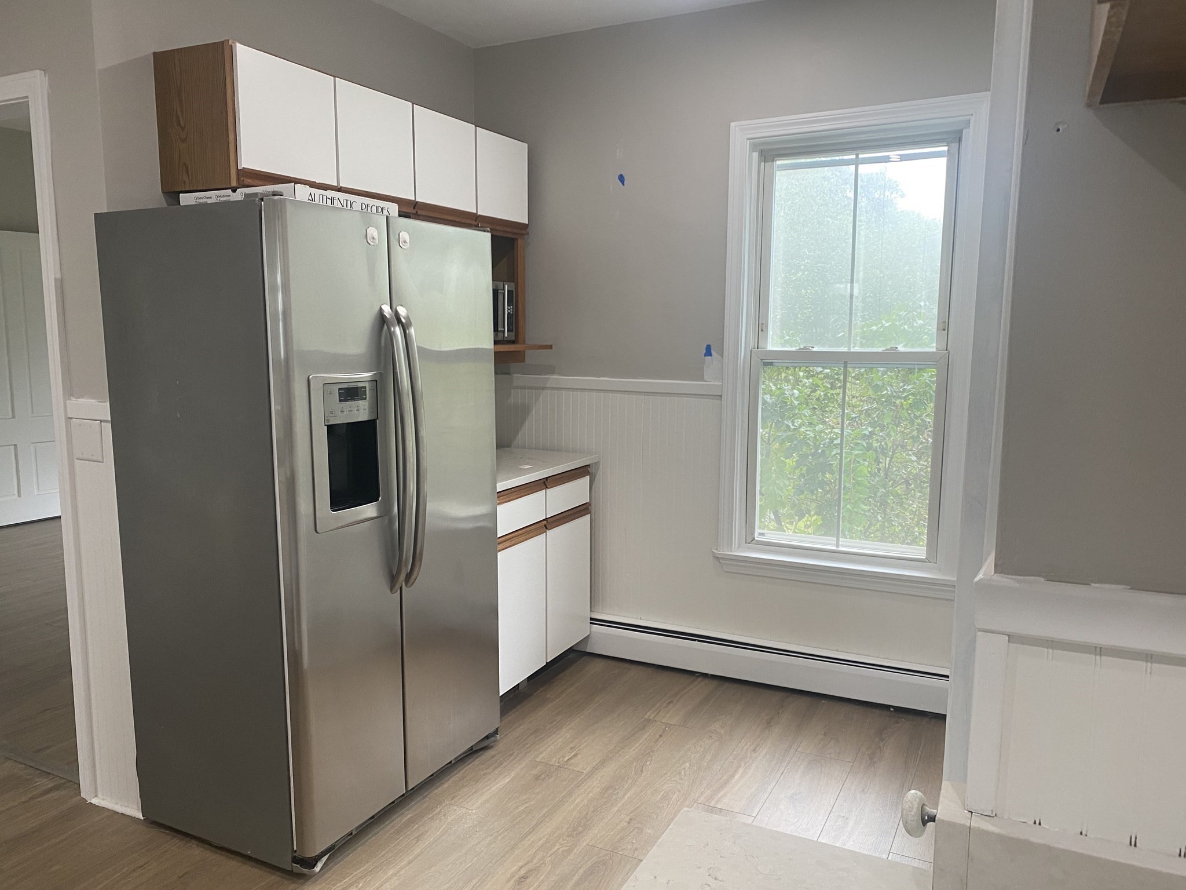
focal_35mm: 26
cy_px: 445
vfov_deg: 53.1
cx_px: 593
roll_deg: +0.4
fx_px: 891
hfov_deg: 67.3
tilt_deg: -8.6
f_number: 1.8
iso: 100
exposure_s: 1/60
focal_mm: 4.25
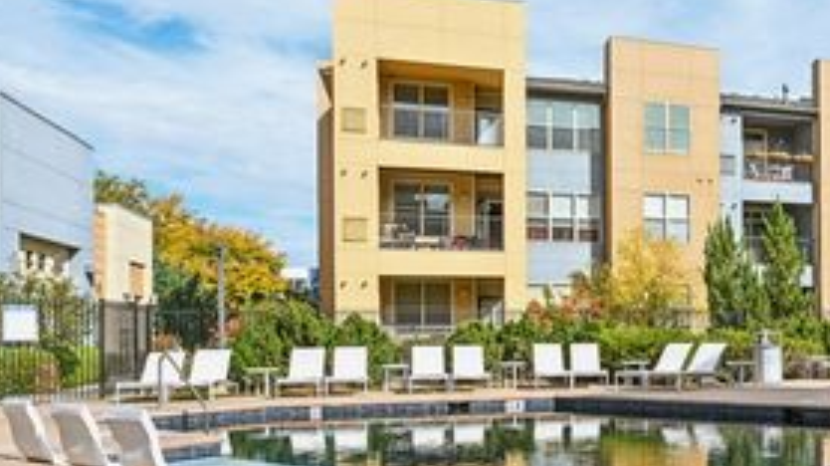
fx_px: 814
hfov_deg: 50.1
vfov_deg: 31.6
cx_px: 690
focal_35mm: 37
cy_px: 327
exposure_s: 1/80
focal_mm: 14
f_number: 8
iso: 64
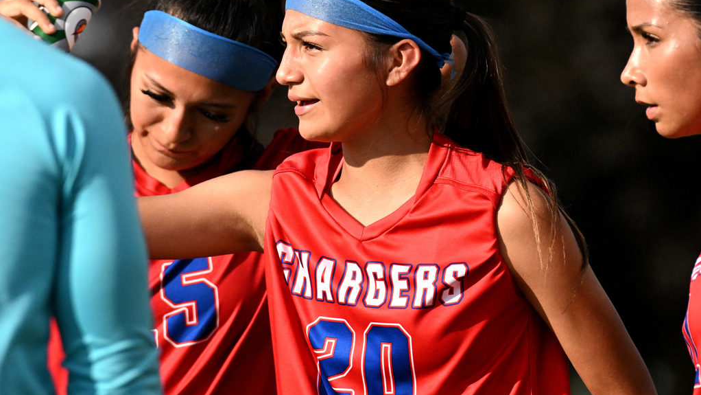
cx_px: 350
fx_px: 14629
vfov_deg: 1.5
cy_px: 203
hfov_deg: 2.7
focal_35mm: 787
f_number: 8
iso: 3200
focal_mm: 500
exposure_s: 1/8000
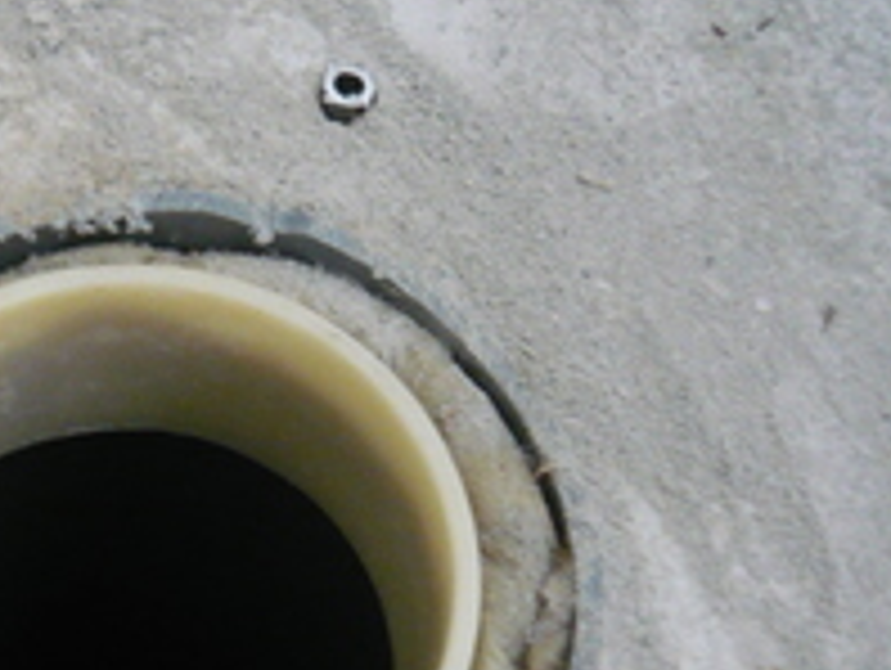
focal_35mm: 72
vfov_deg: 20.2
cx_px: 122
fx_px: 1855
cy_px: 569
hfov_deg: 26.3
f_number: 2.8
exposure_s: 1/10
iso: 400
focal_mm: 5.5
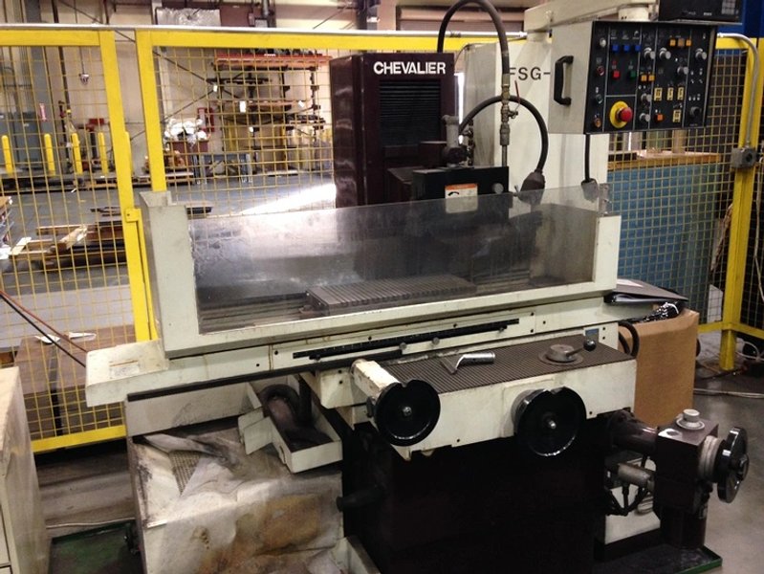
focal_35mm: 33
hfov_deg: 55.3
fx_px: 729
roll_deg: +1.1
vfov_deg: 43.0
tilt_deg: -15.4
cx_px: 382
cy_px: 287
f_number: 2.4
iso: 200
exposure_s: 1/20
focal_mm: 4.12
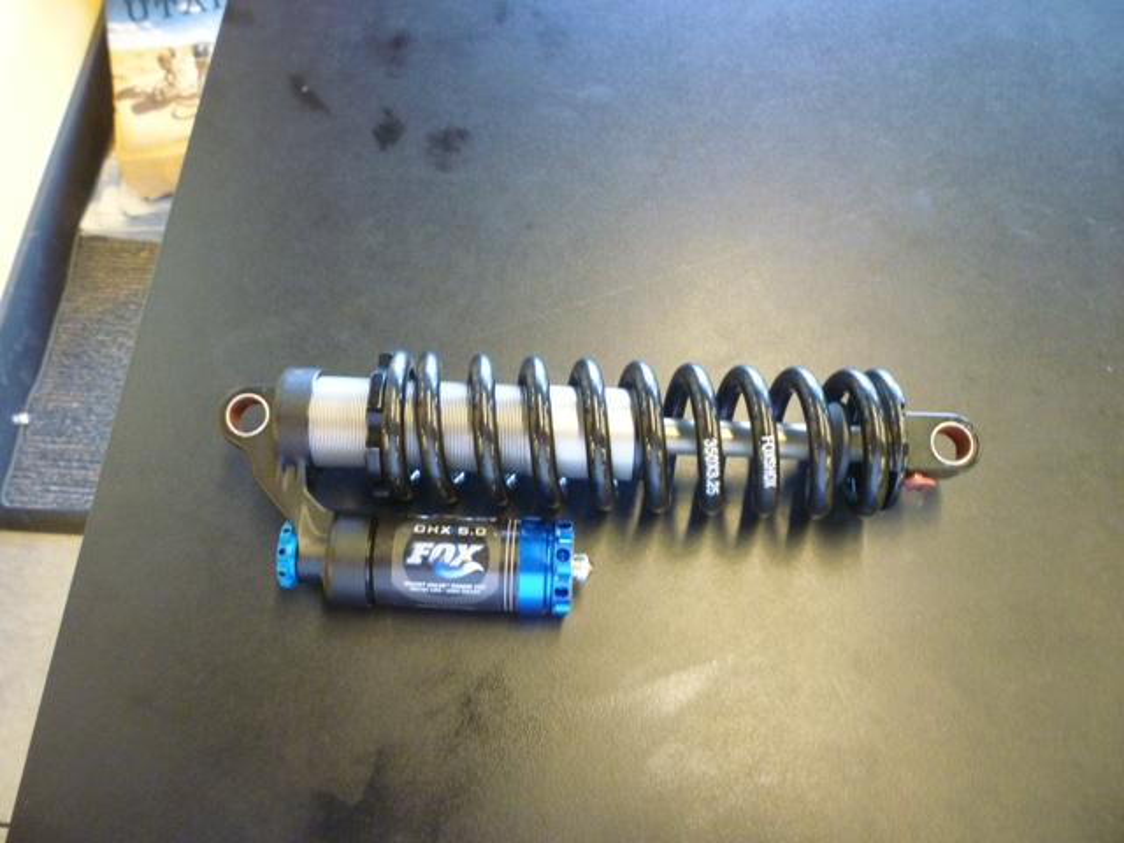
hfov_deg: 61.7
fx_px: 942
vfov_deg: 48.2
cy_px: 422
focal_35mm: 29
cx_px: 562
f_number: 3.3
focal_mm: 5.2
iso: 400
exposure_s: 1/13
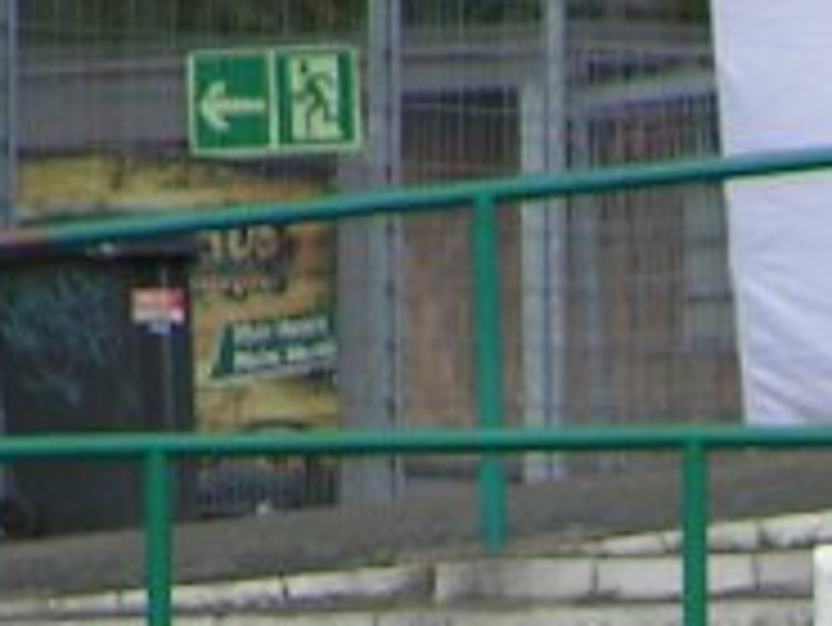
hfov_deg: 1.4
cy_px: 1257
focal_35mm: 1412
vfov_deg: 1.1
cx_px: 1237
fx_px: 33960
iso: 50
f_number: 3.5
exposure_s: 1/800
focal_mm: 49.8
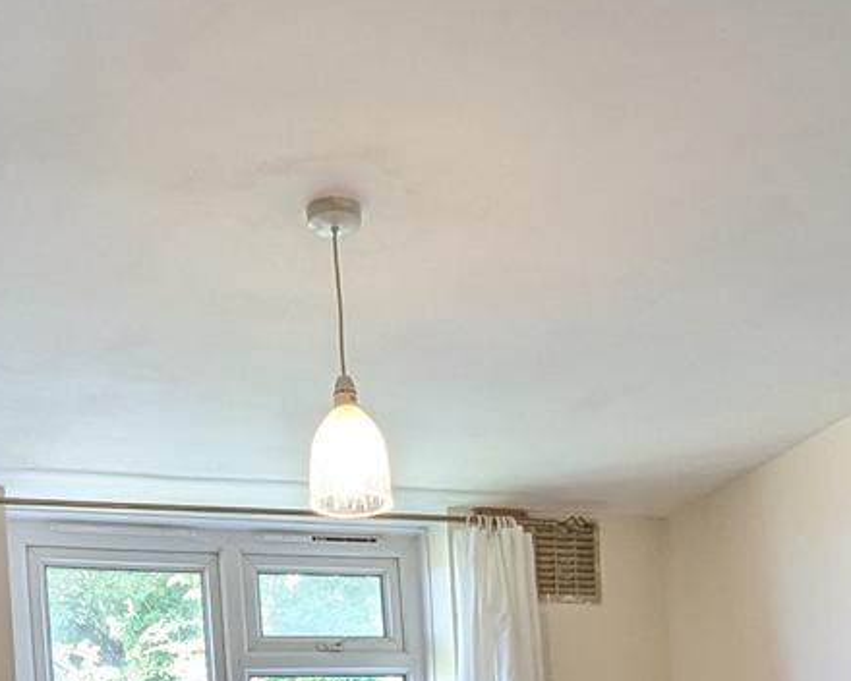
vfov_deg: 26.7
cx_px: 462
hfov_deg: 40.3
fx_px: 1159
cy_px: 923
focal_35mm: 46
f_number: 2.2
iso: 87
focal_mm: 1.95
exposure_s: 1/60
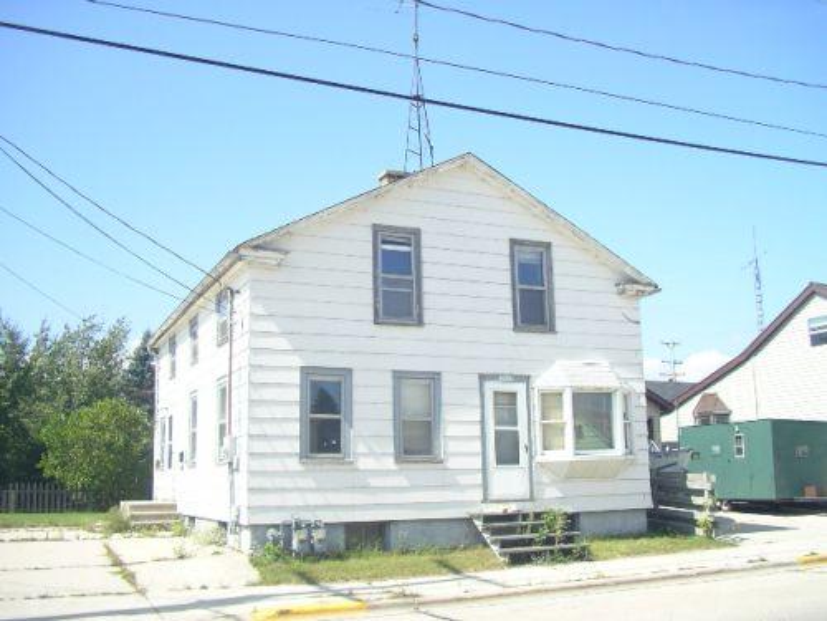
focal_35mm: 37
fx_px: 884
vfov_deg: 38.7
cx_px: 414
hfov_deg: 50.1
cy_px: 310
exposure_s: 1/400
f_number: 2.8
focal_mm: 5.7
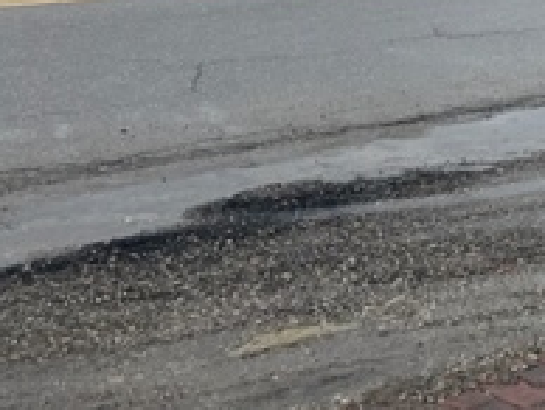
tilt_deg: +1.0
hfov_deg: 21.8
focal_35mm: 79
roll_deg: -1.4
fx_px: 1245
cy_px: -256
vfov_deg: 16.5
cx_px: 742
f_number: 1.78
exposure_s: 1/2028
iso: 80
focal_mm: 6.86
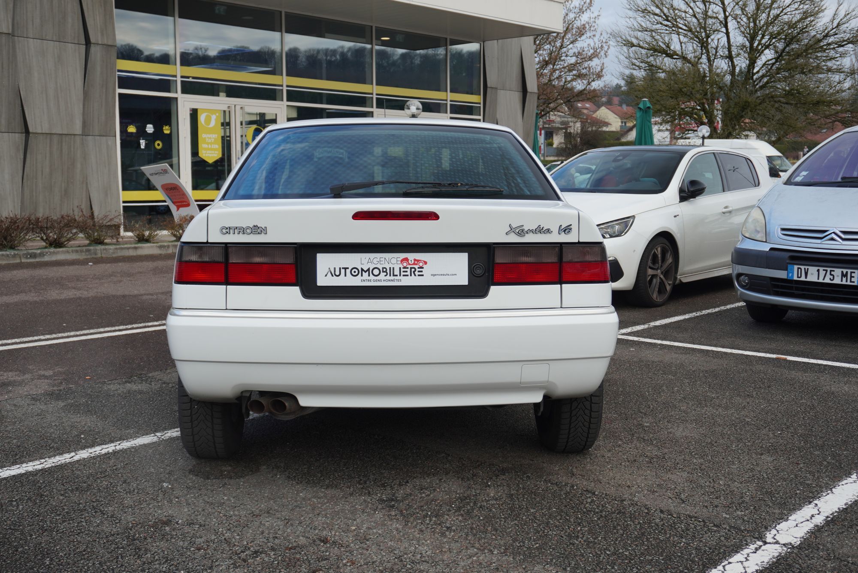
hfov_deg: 47.9
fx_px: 966
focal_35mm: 40
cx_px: 429
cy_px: 286
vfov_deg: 33.1
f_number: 5.6
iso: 100
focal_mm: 27
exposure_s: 1/80
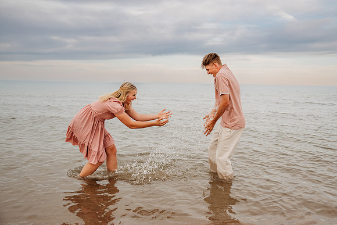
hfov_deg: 54.1
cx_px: 190
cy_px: 99
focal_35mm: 35
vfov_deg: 37.7
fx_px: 329
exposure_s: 1/1000
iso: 320
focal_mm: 31
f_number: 2.8
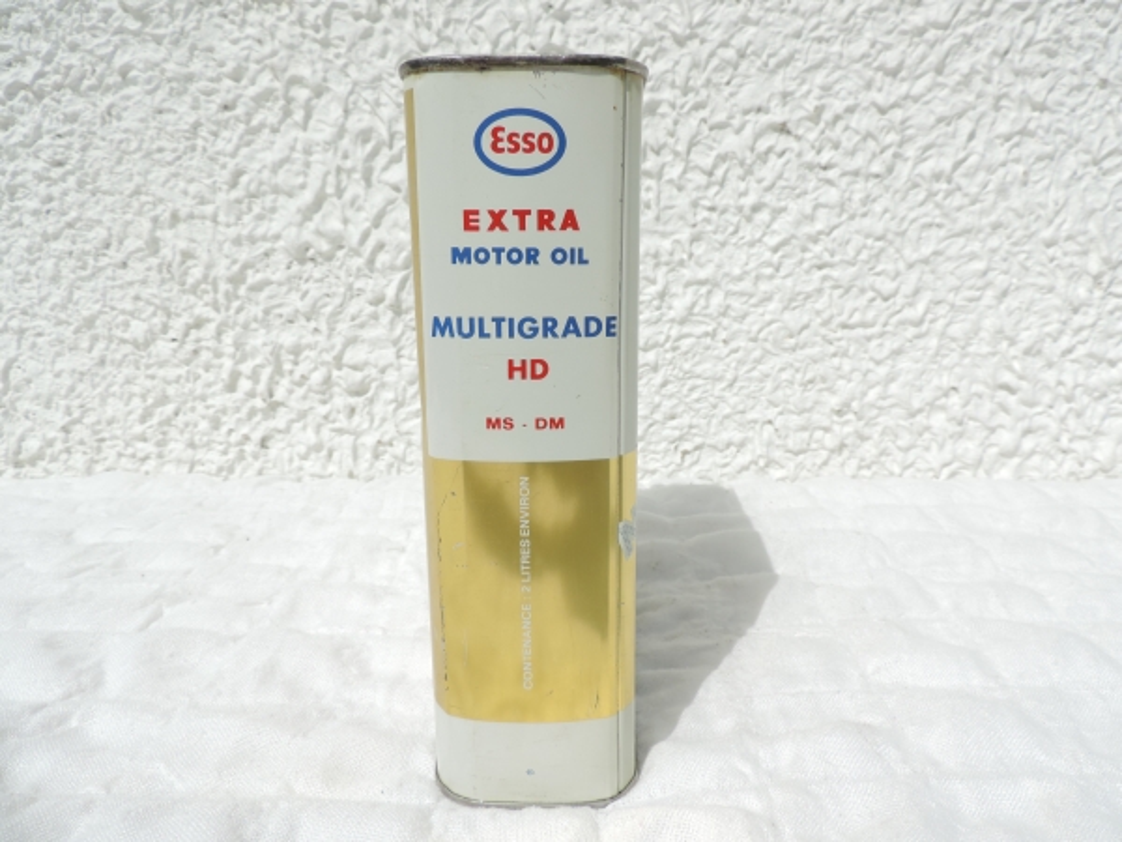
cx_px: 561
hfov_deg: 71.6
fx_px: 778
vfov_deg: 56.8
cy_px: 421
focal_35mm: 24
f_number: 3.3
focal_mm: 4.3
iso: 80
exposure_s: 1/2000
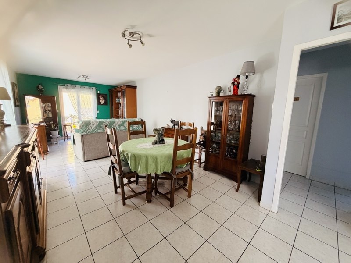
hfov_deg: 102.1
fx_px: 142
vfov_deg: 85.7
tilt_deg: -7.9
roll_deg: -0.8
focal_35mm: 14
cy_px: 132
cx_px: 176
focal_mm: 2.22
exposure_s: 1/121
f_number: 2.2
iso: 320
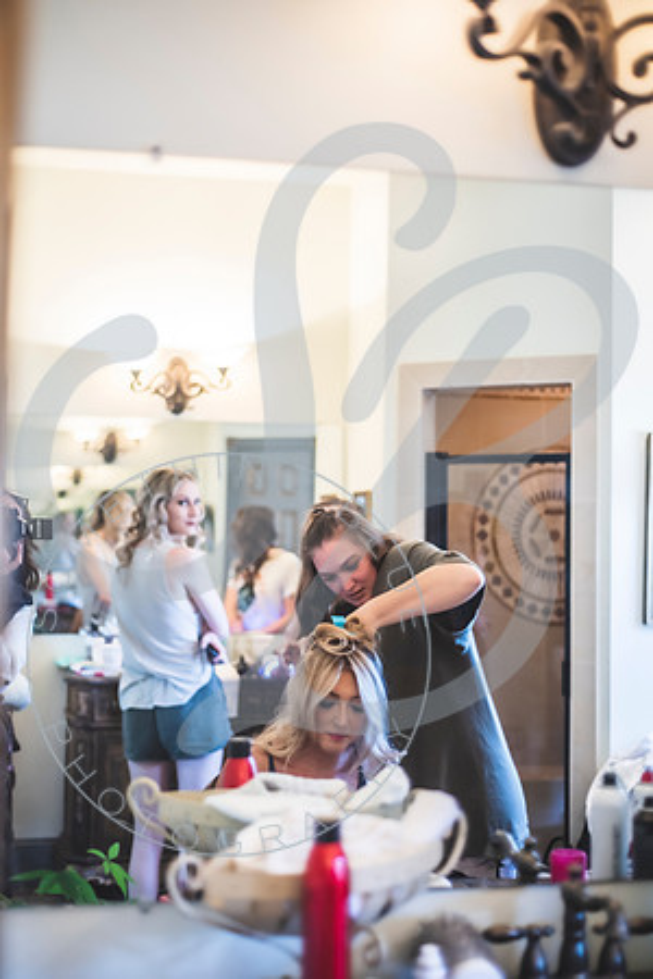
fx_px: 1360
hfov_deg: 27.0
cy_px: 490
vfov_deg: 39.6
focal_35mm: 50
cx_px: 326
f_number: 1.8
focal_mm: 50
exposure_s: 1/125
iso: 1000
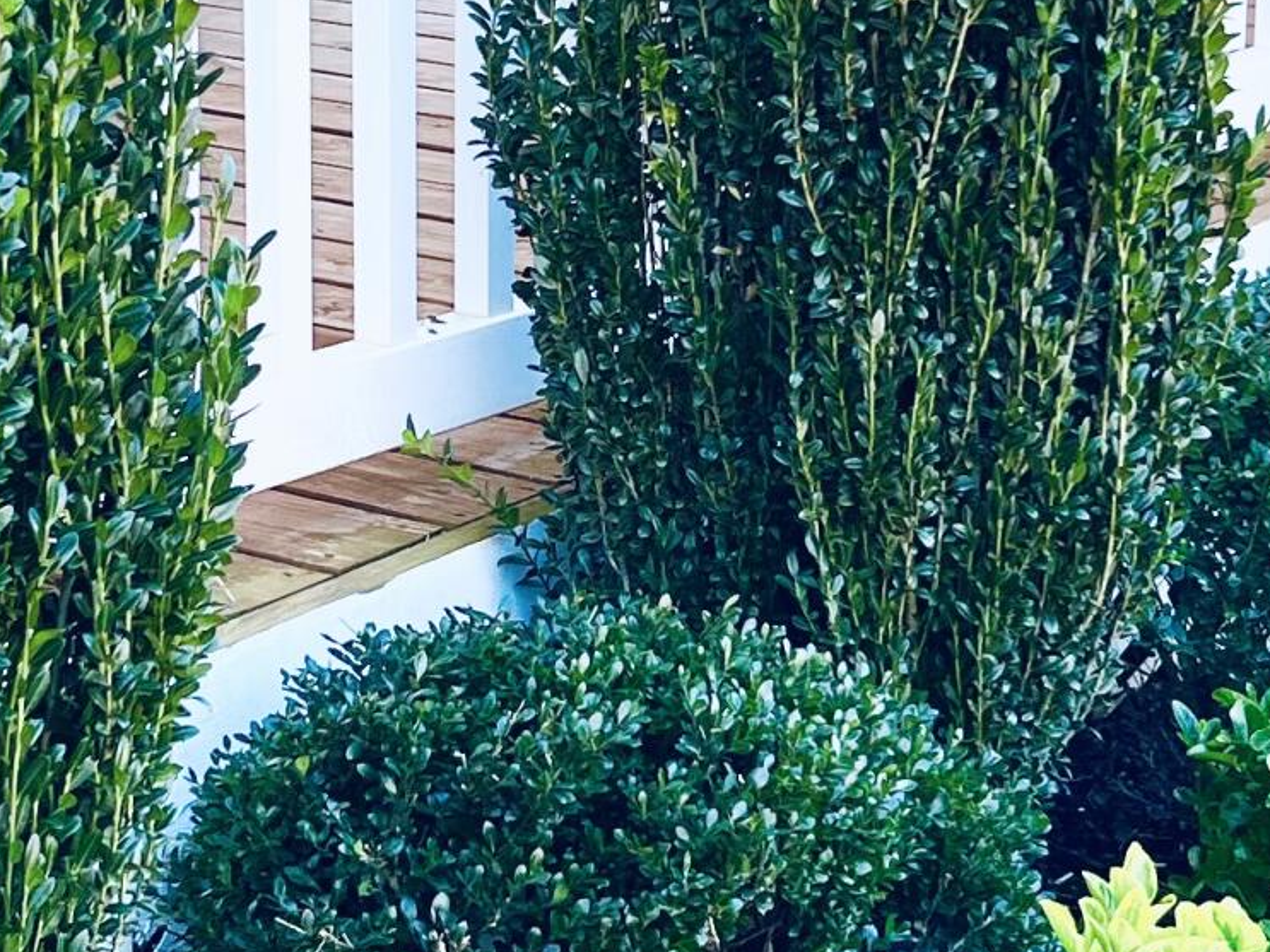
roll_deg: +0.2
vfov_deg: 13.9
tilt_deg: -12.3
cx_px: 496
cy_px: 79
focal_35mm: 105
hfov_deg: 18.7
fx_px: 3852
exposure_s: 1/427
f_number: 1.5
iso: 50
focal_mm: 5.7
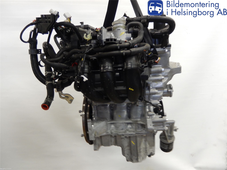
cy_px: 85
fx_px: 210
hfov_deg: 56.8
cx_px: 114
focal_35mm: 32
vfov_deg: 44.2
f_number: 3.8
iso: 400
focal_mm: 5.7
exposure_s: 1/20
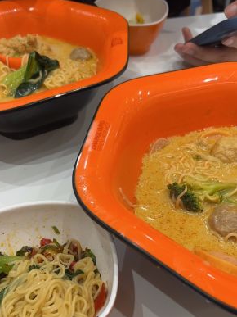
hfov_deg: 46.8
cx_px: 115
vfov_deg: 60.0
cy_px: 156
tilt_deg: -51.1
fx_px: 274
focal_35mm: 30
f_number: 1.5
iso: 40
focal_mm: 5.7
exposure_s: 1/100
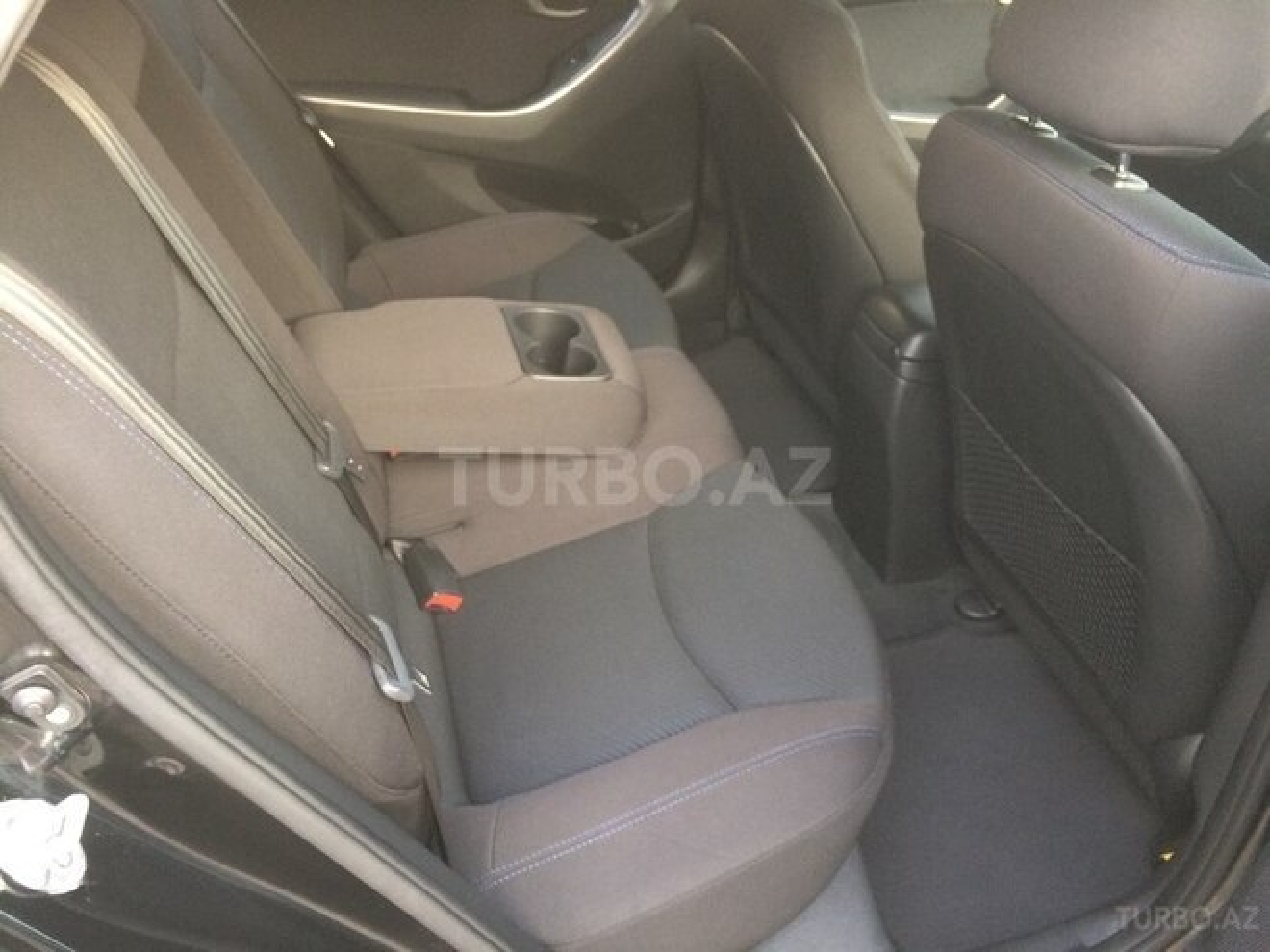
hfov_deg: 61.7
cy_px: 476
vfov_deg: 48.2
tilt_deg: -34.5
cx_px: 635
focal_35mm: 29
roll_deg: -6.6
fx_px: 1064
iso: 250
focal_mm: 4.15
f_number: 2.2
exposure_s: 1/33
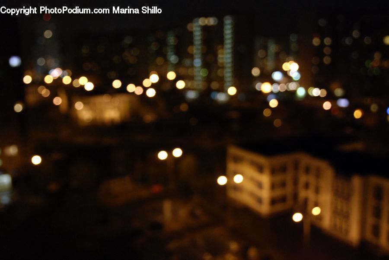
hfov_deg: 49.5
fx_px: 422
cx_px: 194
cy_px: 130
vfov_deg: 34.3
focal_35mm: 39
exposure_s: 1/2.5
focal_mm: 26
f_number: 4.5
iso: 1000
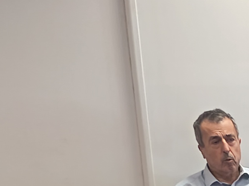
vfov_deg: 9.1
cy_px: 431
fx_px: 1064
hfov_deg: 11.8
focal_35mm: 148
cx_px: 511
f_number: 1.75
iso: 656
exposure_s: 1/50
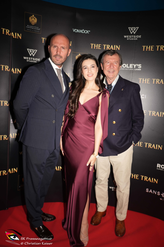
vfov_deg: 63.7
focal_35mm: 29
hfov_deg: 45.0
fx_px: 198
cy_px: 124
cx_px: 82
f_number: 4.5
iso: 400
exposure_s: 1/60
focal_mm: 29
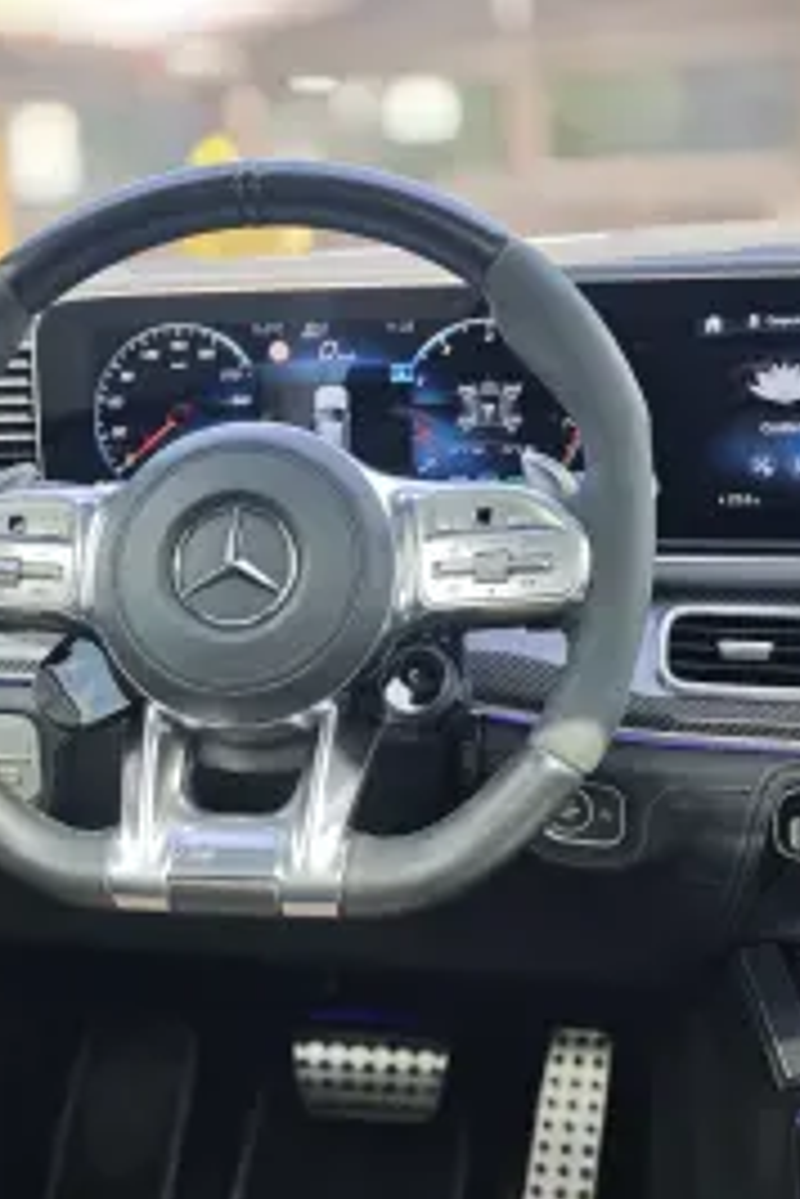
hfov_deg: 27.3
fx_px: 1633
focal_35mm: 49
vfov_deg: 40.3
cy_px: 602
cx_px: 256
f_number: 1.4
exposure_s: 1/241
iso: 50
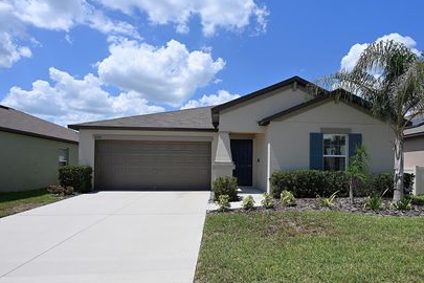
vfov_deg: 57.8
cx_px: 233
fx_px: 255
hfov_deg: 79.3
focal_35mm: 22
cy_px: 164
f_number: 8
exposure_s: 1/500
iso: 100
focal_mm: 17.5
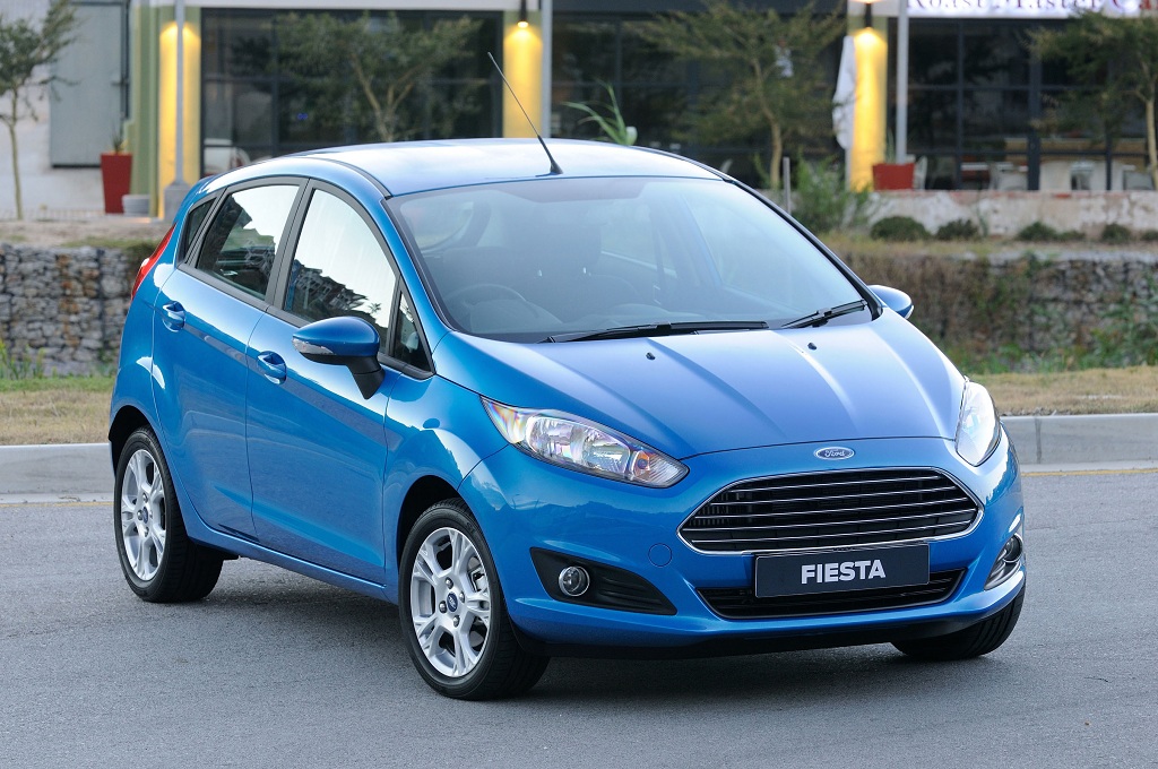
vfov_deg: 7.9
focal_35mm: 174
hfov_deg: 11.8
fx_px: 5590
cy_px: 384
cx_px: 579
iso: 200
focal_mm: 116
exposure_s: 1/1.3
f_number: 6.3
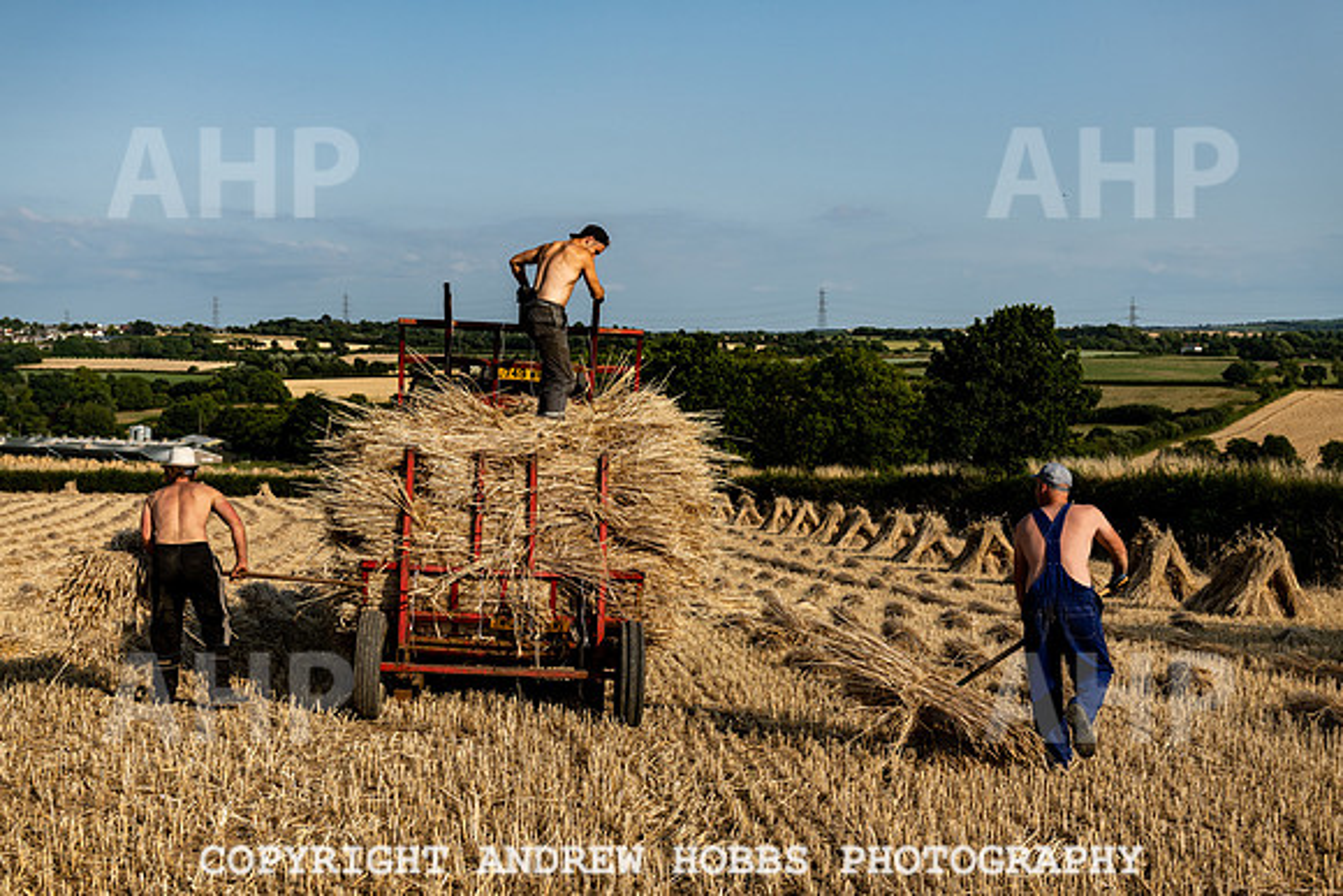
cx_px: 672
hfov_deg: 41.1
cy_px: 448
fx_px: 1791
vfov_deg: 28.1
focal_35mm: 48
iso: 64
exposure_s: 1/1250
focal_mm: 48
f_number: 5.6
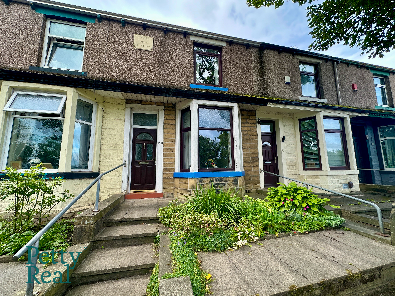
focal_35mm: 14
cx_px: 198
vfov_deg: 85.7
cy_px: 148
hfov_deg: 102.1
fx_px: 160
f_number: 2.2
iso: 40
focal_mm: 2.22
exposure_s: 1/287
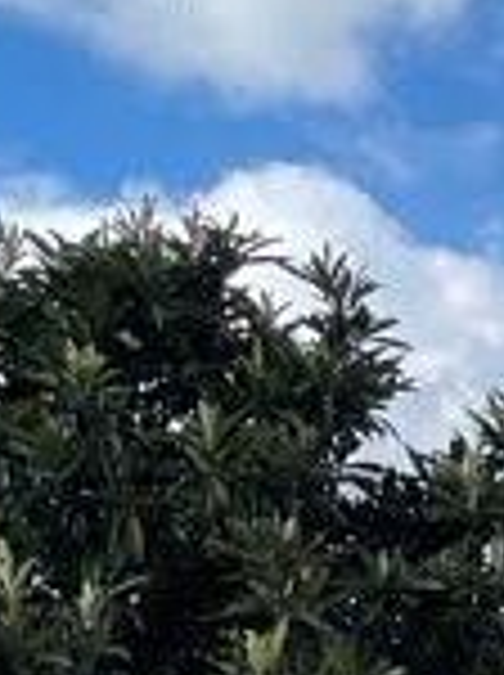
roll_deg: -1.8
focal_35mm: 145
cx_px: 1343
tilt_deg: +1.6
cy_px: 1066
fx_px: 2823
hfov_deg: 8.9
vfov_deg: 12.8
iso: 32
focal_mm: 4.2
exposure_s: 1/2817
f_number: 1.6
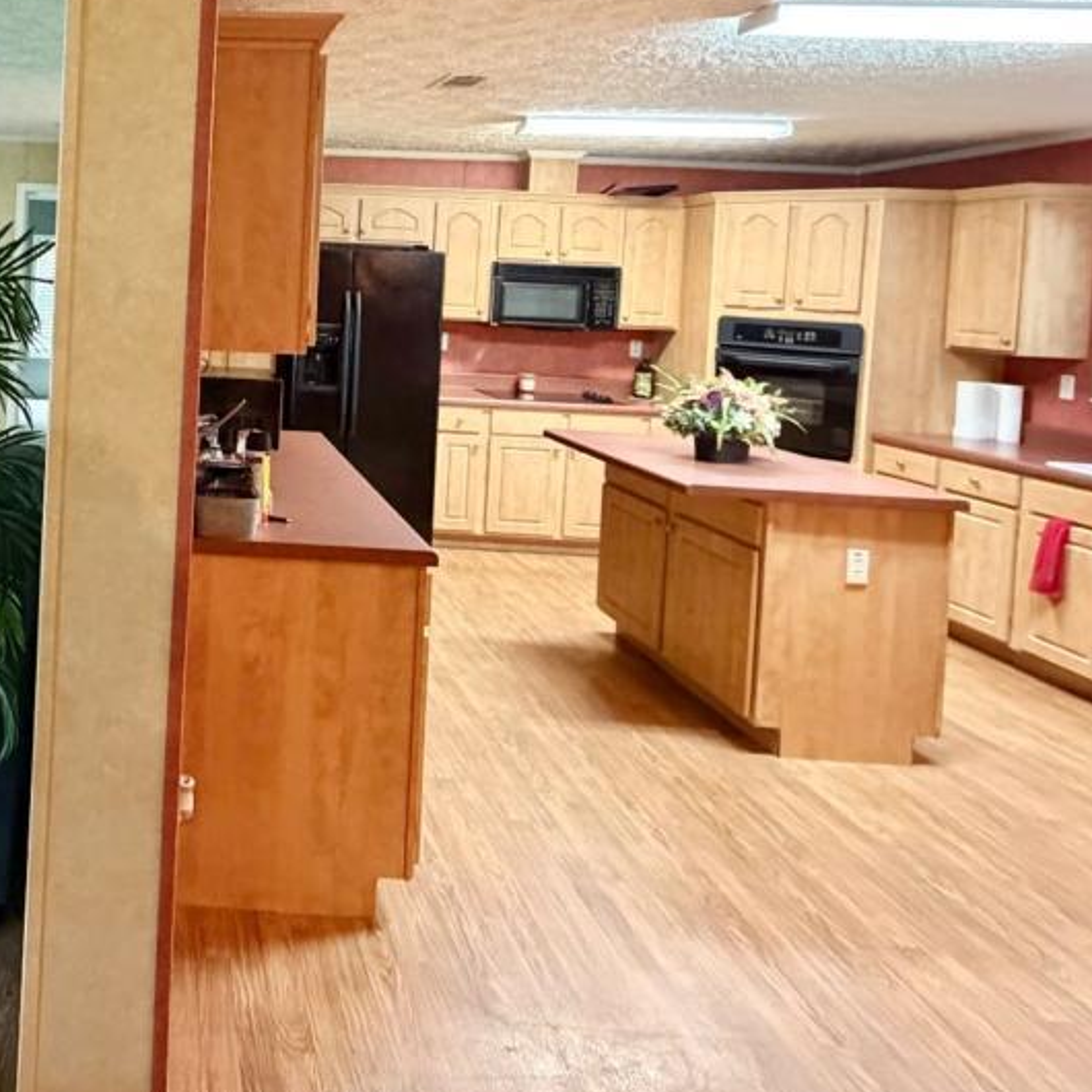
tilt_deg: -1.4
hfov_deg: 51.1
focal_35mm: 28
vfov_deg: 55.2
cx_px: 122
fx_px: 999
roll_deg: -2.6
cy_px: 303
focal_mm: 2.22
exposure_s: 1/60
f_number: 2.2
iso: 800
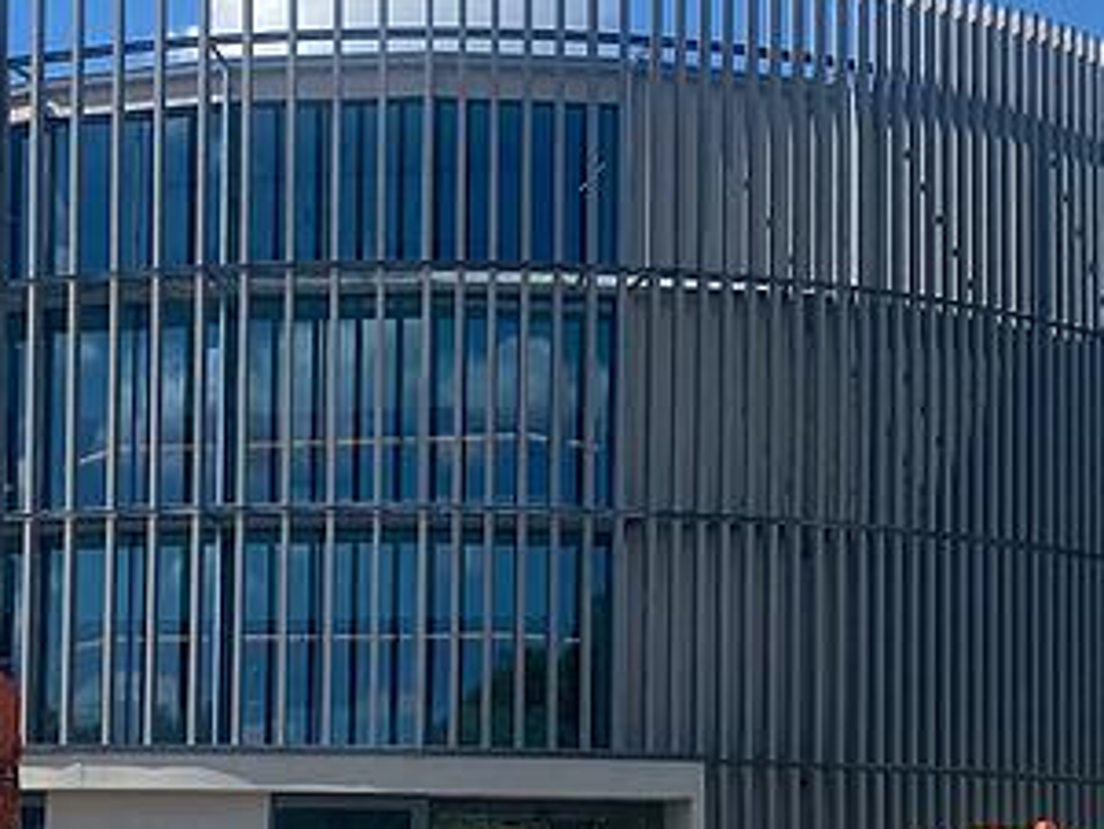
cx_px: 286
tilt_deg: +0.1
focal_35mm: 69
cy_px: 774
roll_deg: -1.2
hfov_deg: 27.8
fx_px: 2201
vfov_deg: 20.8
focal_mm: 4.25
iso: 32
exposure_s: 1/3610
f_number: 1.8
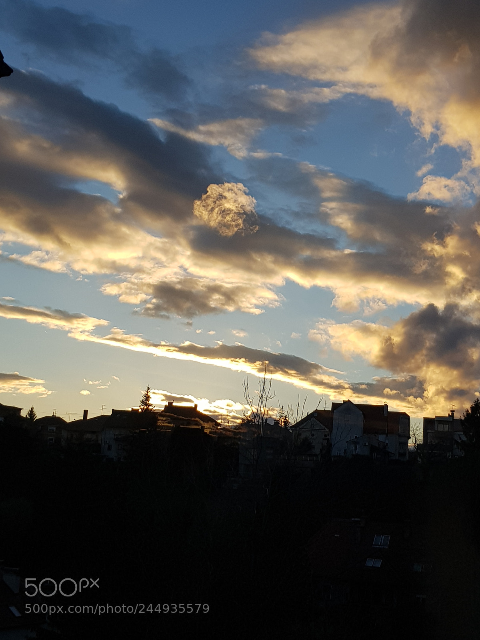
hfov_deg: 53.1
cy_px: 320
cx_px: 240
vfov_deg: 67.3
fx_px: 481
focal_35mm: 26
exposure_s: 1/2040
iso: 40
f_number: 1.7
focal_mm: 4.2
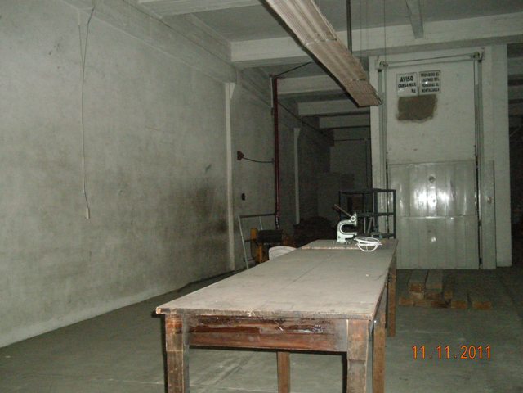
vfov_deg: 38.7
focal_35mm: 37
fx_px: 559
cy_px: 196
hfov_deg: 50.1
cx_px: 262
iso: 1000
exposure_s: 1/60
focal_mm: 7.9
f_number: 2.8
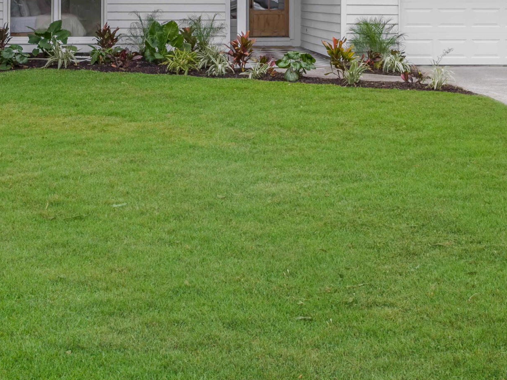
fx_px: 1186
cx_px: 282
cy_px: -26
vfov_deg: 17.6
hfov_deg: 24.1
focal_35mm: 81
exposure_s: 1/1800
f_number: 1.8
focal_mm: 6.76
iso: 80
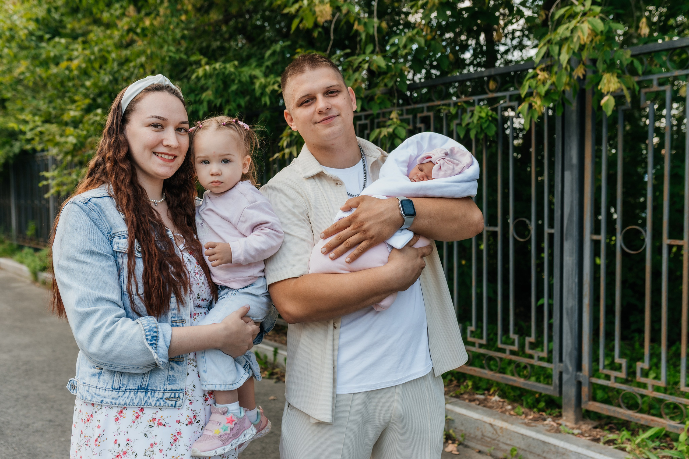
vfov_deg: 37.9
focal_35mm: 35
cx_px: 344
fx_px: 670
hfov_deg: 54.4
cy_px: 230
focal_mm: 35
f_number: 4.5
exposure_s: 1/160
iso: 200
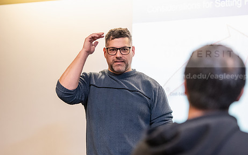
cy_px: 87
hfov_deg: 14.0
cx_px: 117
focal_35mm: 149
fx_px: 1008
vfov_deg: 8.8
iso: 2500
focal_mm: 116
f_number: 3.2
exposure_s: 1/200
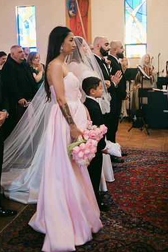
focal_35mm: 42
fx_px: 294
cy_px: 103
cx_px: 97
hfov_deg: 31.8
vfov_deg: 46.2
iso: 800
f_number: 1.2
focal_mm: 35
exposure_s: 1/320
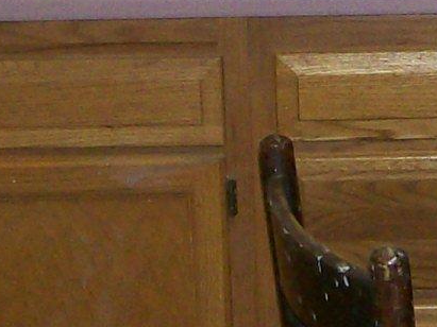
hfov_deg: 9.7
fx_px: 2549
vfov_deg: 7.3
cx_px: 516
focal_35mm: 202
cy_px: -81
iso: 140
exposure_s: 1/64
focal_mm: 6
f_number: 2.7
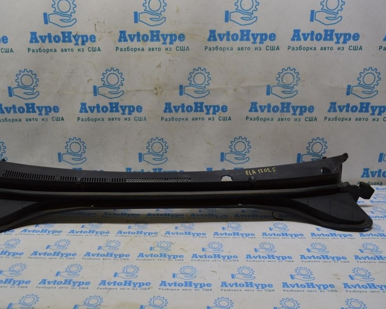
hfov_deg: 57.0
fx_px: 354
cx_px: 167
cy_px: 157
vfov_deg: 47.1
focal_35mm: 31
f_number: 6.3
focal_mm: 18
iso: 400
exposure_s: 1/60
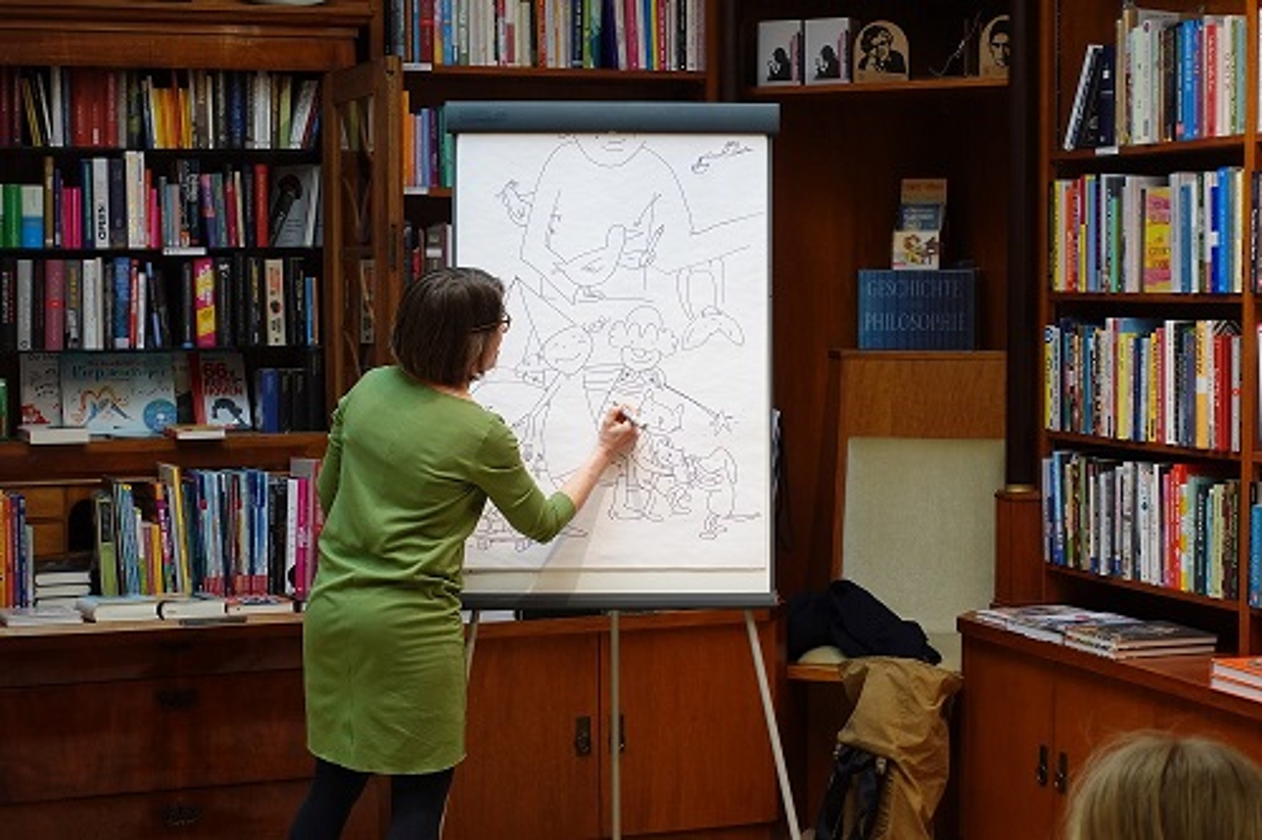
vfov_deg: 19.4
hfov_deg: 28.9
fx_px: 2453
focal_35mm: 70
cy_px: 420
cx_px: 631
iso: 400
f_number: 2.8
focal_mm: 25.7
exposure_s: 1/80
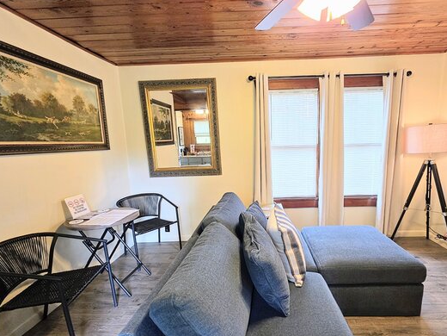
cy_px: 178
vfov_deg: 78.0
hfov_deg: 93.8
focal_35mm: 16
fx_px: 207
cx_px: 258
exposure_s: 1/120
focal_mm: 2.2
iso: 250
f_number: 1.9
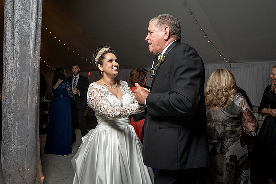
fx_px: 191
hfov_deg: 71.5
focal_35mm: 25
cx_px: 127
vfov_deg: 51.4
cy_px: 90
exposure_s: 1/250
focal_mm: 16
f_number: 5.6
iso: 2000
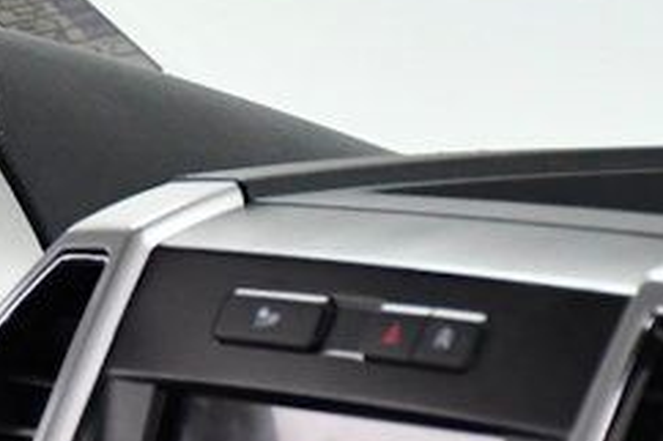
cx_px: -233
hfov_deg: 6.4
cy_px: 544
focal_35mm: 318
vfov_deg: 4.3
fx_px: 5852
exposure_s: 1/200
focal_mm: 50
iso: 2500
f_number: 4.8
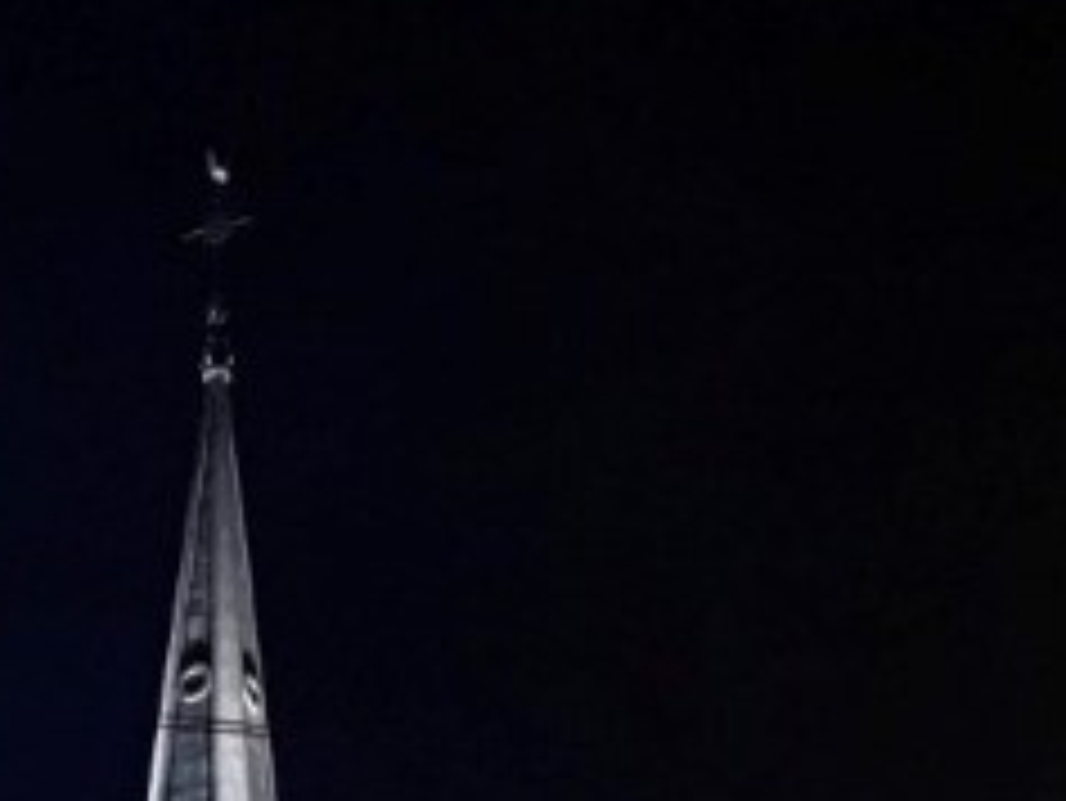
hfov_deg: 15.9
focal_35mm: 121
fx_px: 3728
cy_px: 1642
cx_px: -63
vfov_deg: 11.1
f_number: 1.8
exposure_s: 1/13
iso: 100
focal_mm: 3.99
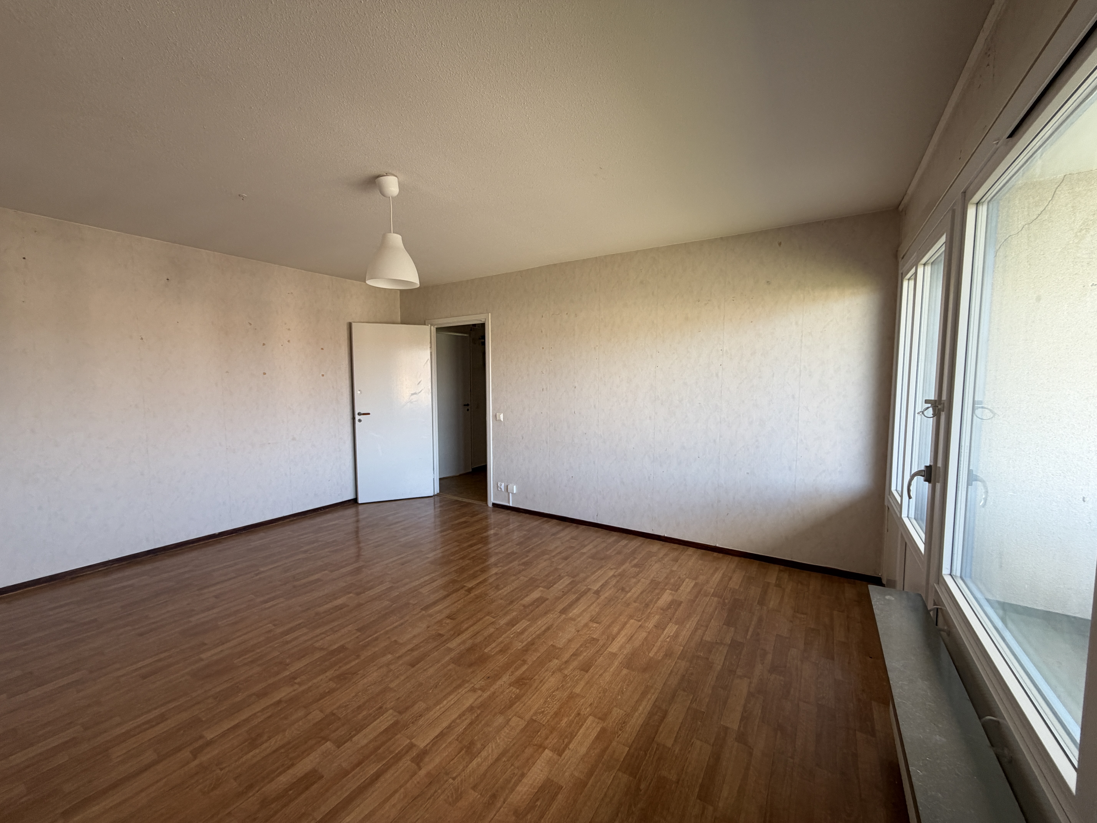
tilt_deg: -4.7
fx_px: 444
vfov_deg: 85.7
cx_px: 548
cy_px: 412
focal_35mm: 14
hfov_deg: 102.1
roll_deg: +0.1
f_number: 2.2
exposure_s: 1/121
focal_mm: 2.22
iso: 125
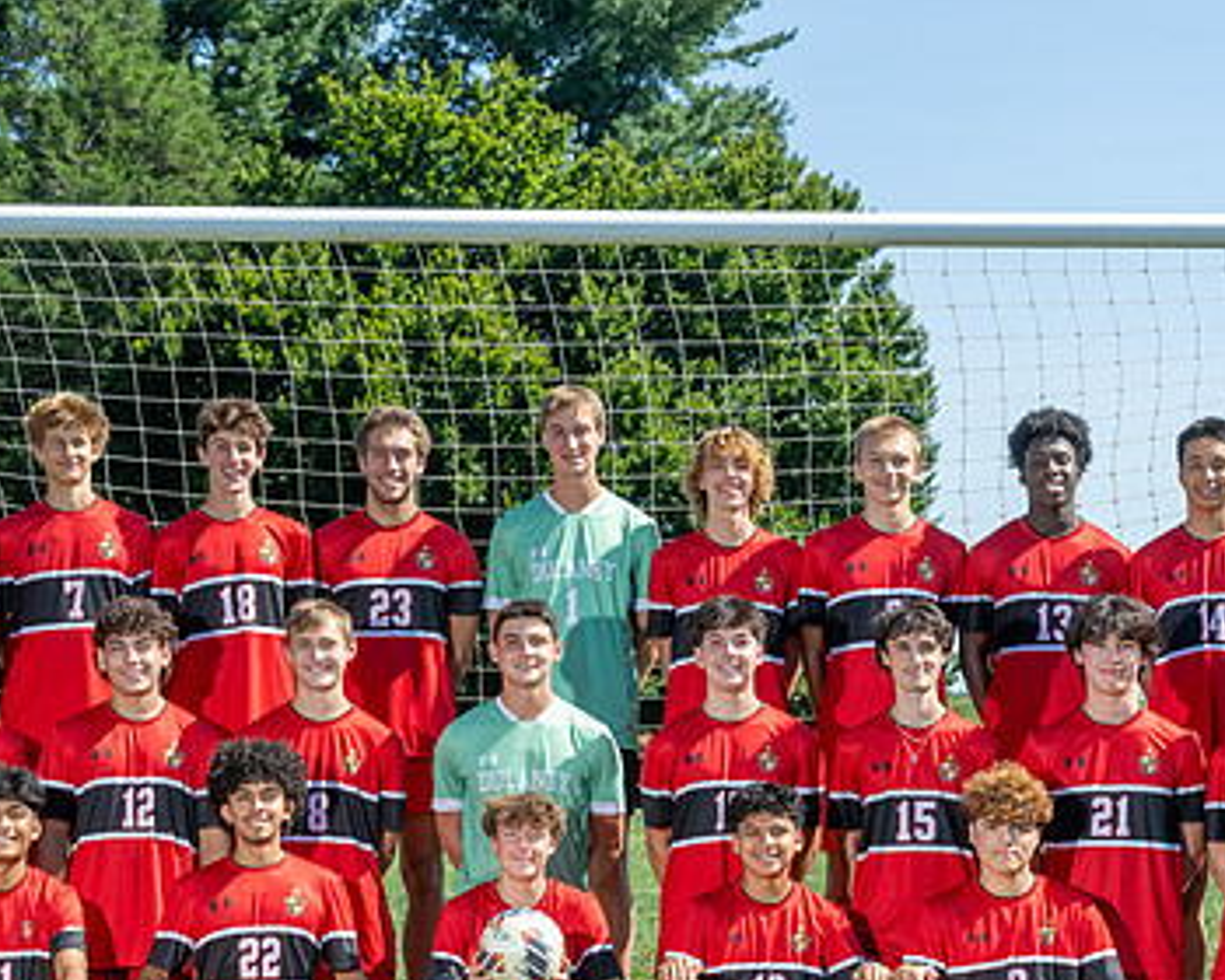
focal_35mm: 134
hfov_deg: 14.4
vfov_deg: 11.5
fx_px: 4858
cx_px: 483
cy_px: 808
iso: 100
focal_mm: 70
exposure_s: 1/250
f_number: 7.1
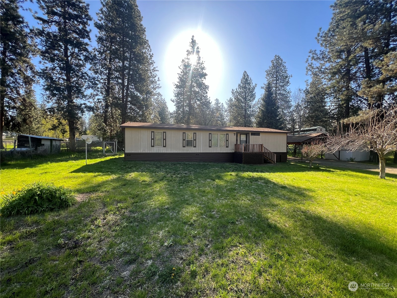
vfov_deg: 89.9
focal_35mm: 13
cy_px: 149
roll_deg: -0.6
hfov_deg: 106.2
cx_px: 198
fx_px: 149
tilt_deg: -0.9
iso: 32
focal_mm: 1.57
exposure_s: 1/244
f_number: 1.8
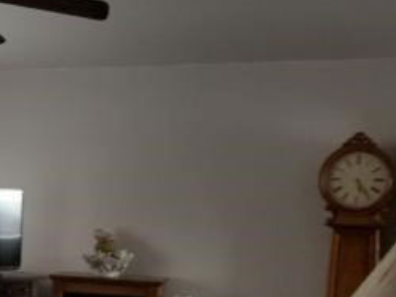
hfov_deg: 27.9
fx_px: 766
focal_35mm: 67
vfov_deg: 21.5
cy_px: 262
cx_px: 37
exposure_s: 1/60
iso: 160
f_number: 1.7
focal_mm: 4.25
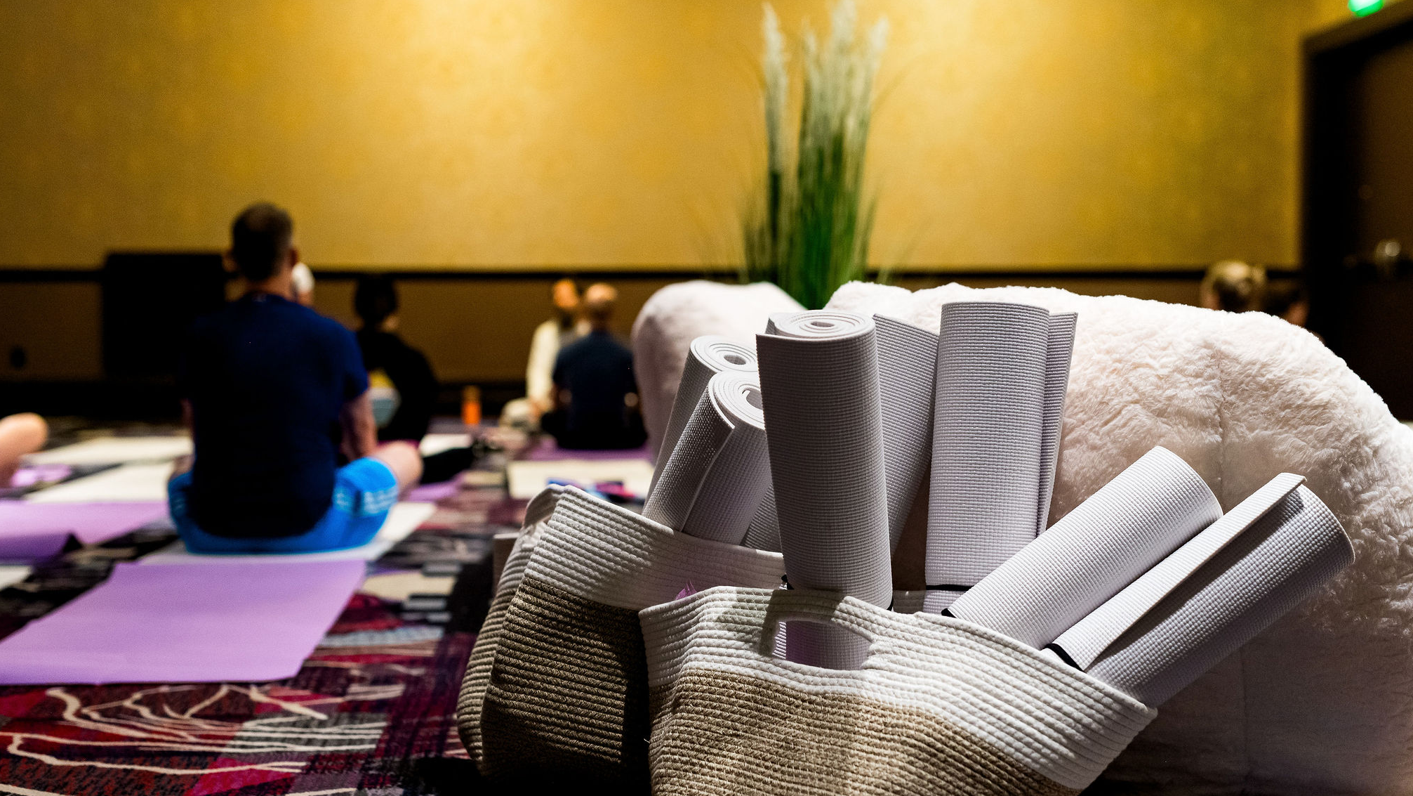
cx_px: 711
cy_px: 444
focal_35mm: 54
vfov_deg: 22.2
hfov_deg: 38.5
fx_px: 2024
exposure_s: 1/100
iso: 1600
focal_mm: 50
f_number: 2.2
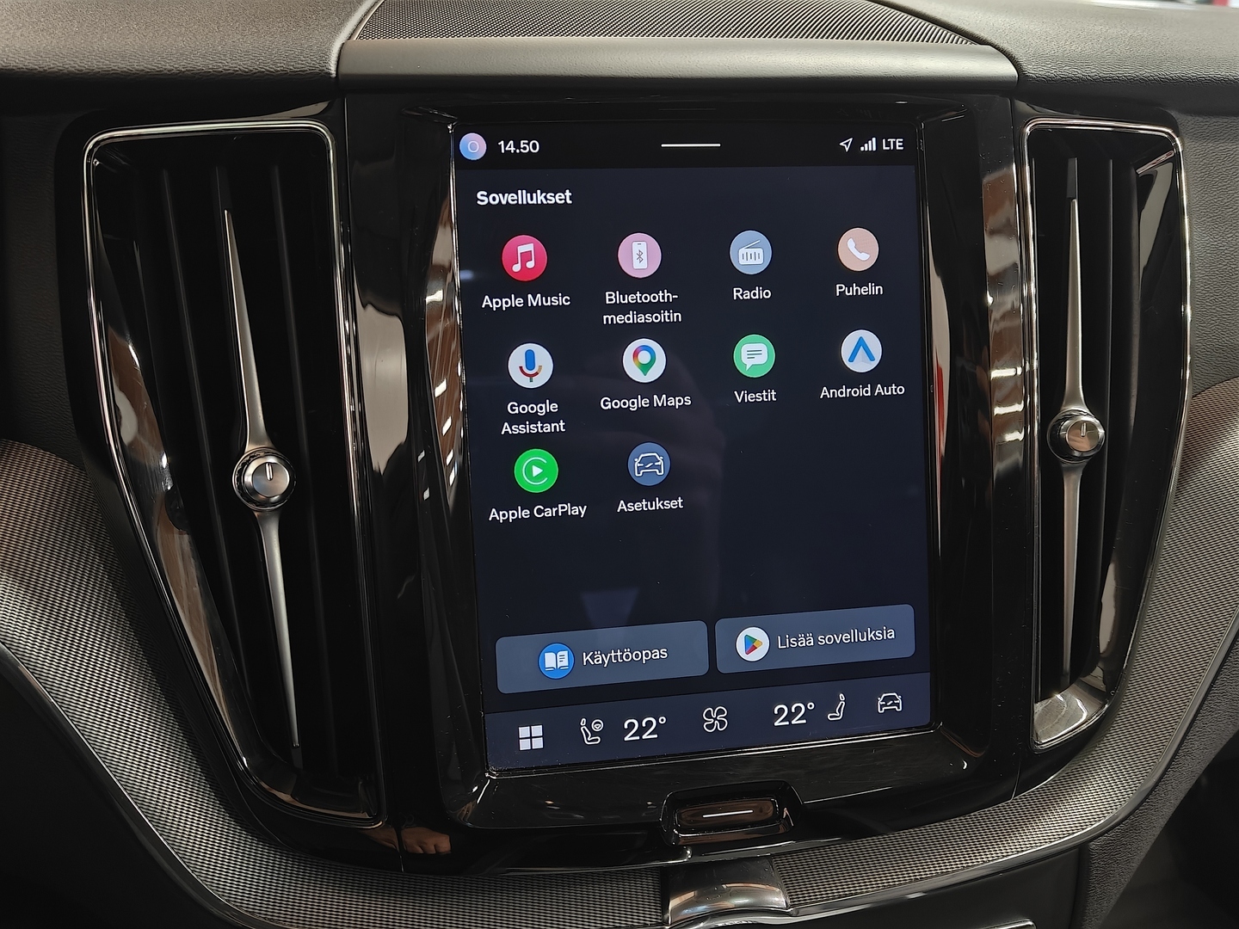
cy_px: 464
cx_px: 620
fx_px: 1038
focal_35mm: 29
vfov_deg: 48.2
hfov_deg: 61.7
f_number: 1.8
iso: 1250
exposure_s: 1/33
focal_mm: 5.59
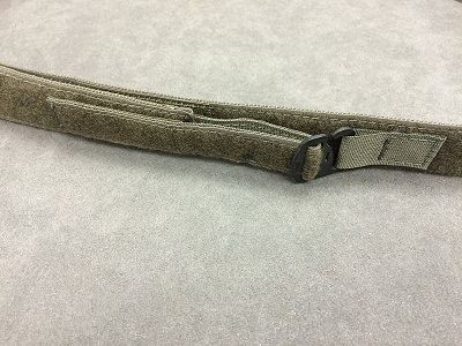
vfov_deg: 48.2
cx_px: 231
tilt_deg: -48.9
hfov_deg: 61.7
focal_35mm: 29
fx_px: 387
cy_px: 173
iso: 80
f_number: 2.2
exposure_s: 1/30
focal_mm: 4.15
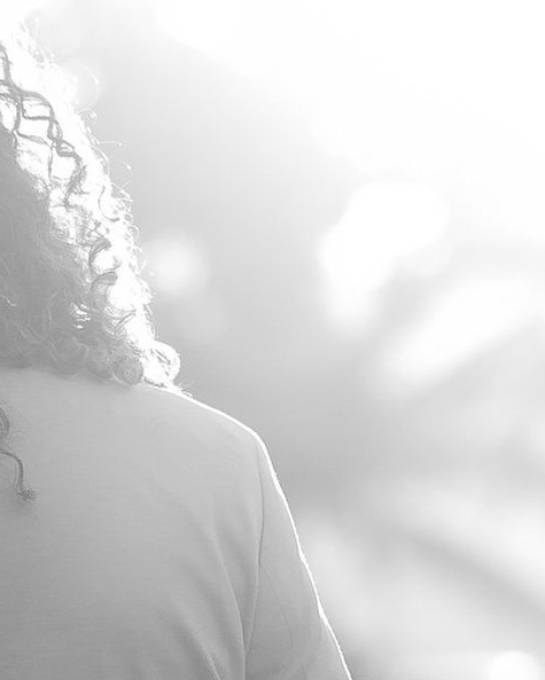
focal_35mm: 517
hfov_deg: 3.0
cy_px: 1245
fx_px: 10416
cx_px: -436
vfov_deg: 3.7
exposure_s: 1/1250
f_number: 2.5
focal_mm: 85
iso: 800
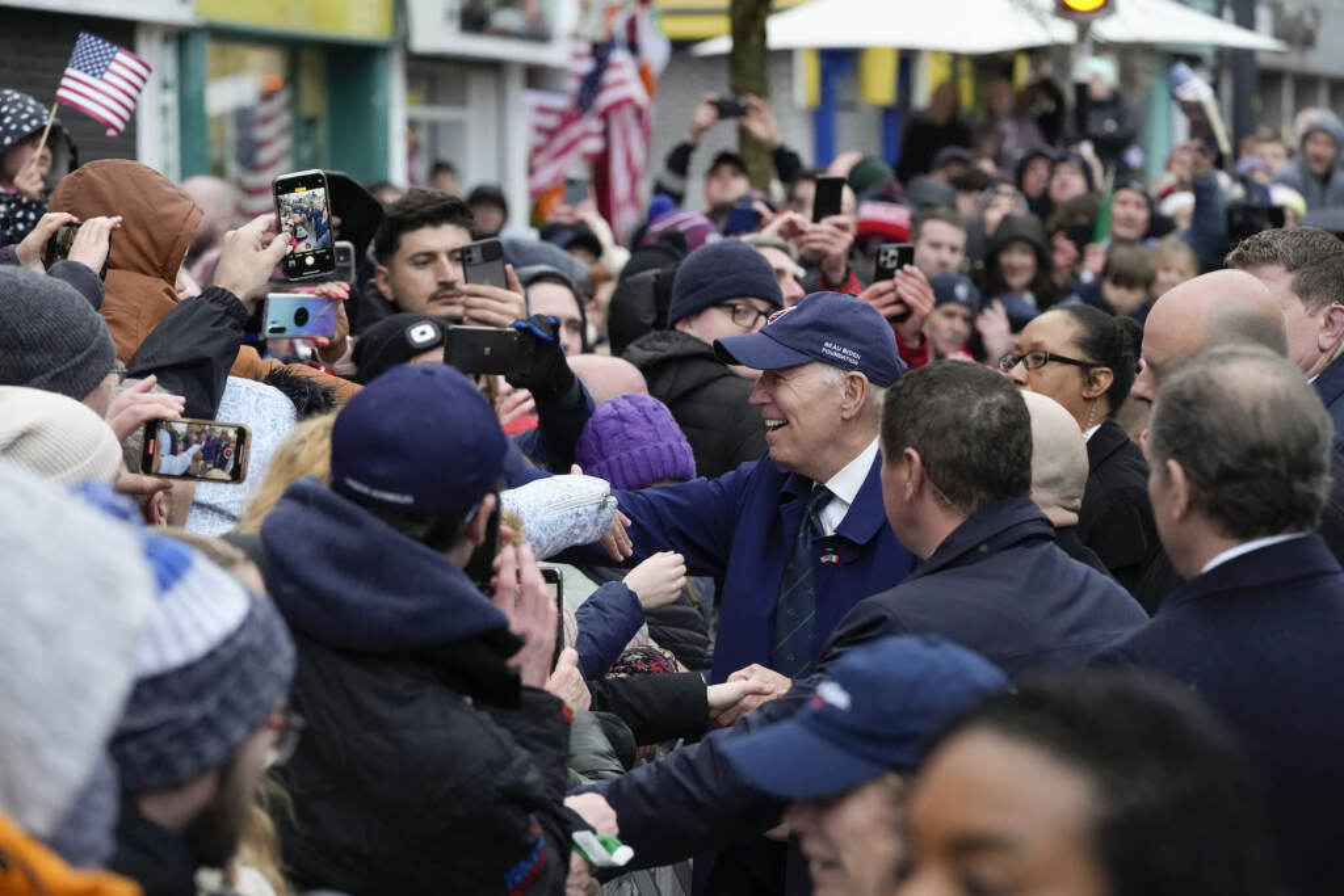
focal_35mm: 146
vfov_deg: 9.4
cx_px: 672
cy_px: 448
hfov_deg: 14.1
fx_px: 5451
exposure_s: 1/800
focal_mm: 146
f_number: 5.6
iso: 3200
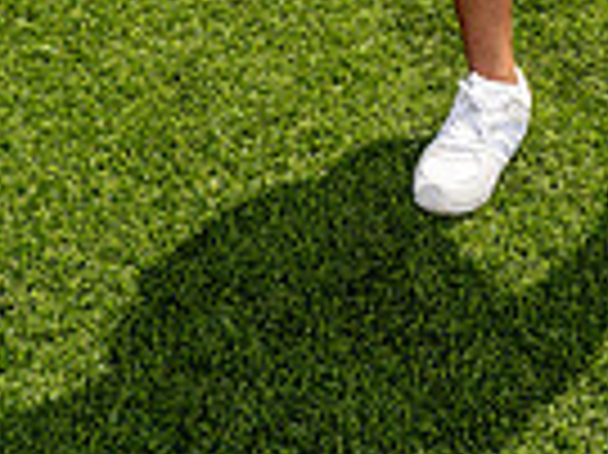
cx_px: 576
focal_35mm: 96
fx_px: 1685
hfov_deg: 20.0
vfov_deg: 12.9
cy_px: -512
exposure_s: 1/250
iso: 100
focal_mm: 30
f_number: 9
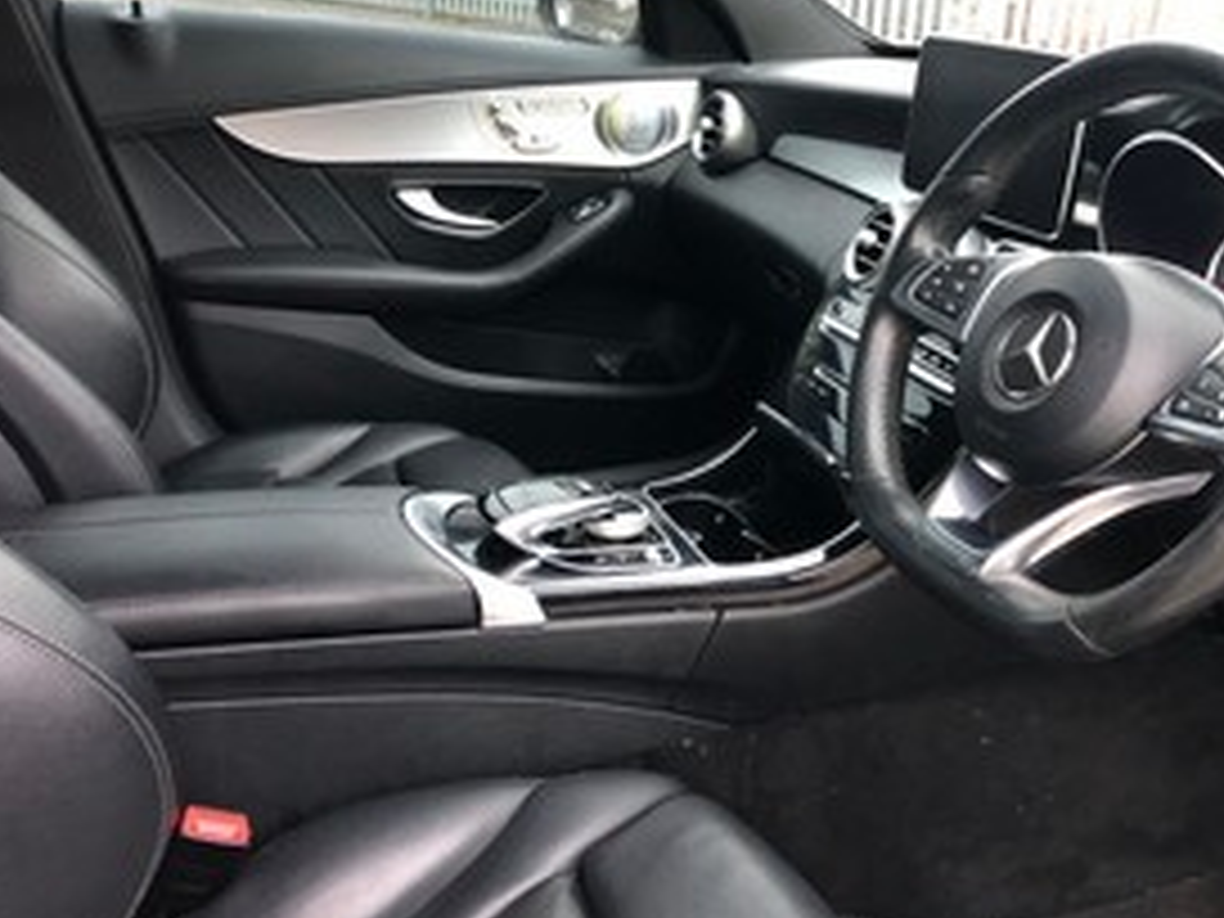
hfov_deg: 50.9
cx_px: 760
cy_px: 459
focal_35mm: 36
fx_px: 1273
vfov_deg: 39.7
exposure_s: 1/11
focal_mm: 4
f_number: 1.8
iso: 100
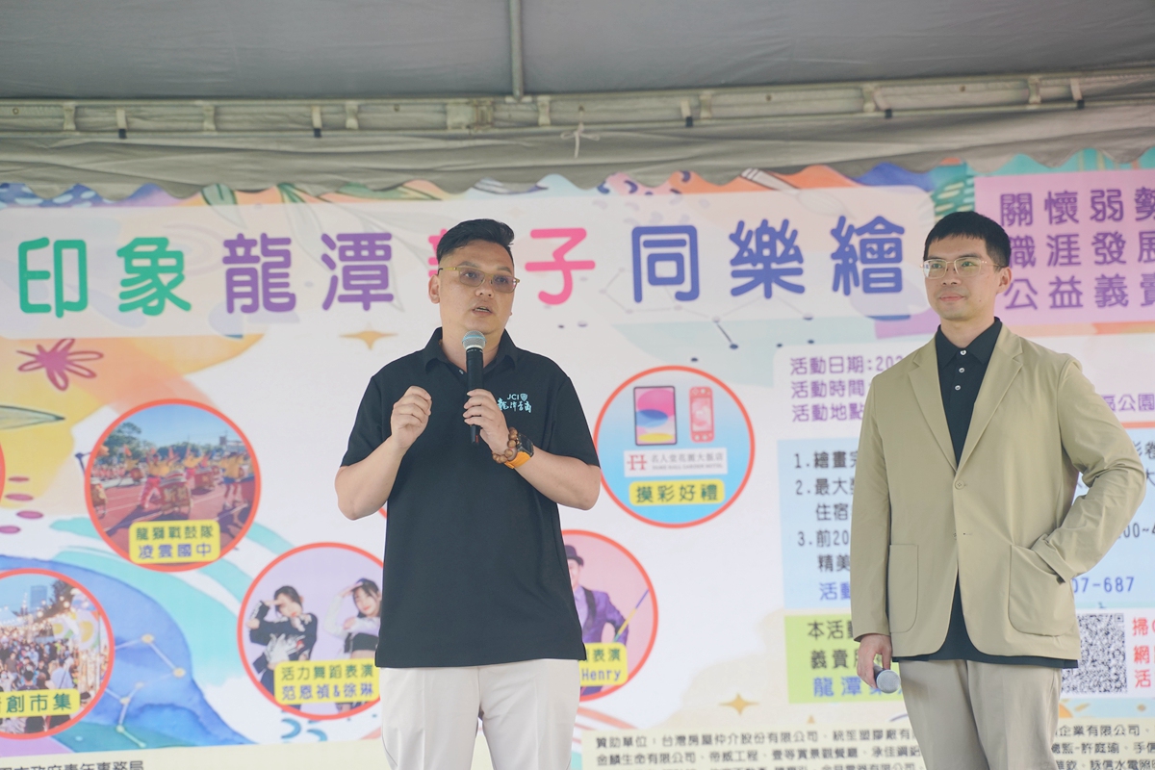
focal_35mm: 75
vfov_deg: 18.2
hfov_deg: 27.0
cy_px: 385
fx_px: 2406
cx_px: 578
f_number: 4
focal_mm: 75
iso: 500
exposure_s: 1/160
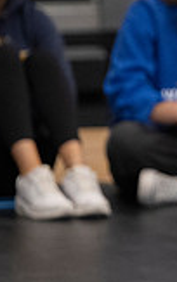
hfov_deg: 1.6
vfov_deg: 2.6
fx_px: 6184
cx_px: 325
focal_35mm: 802
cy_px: 314
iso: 3200
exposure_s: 1/1000
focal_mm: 165
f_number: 2.8
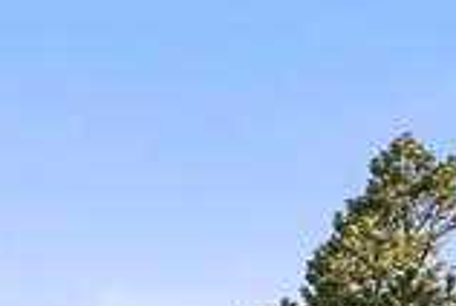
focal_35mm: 97
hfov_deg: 20.7
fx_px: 1231
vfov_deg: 12.7
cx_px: 66
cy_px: 570
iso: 160
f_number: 8
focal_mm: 24
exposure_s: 1/20
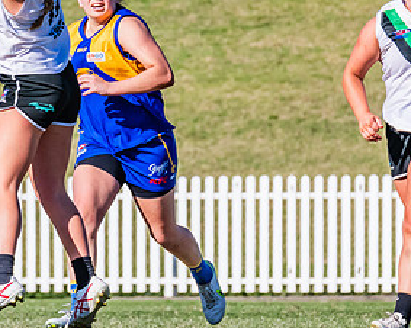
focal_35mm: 1076
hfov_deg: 1.8
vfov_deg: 1.4
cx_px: -21
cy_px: 39
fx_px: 13079
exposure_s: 1/1250
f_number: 11
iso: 640
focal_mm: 330
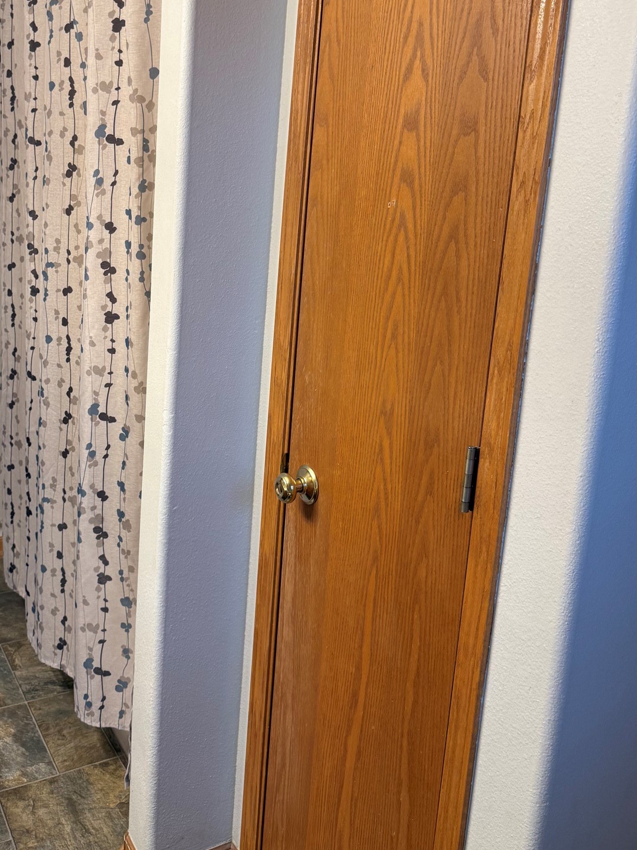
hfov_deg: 41.4
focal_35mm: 34
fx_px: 834
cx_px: 226
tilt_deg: -9.2
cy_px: 322
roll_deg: -3.5
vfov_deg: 53.4
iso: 125
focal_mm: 6.76
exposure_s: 1/60
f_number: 1.78
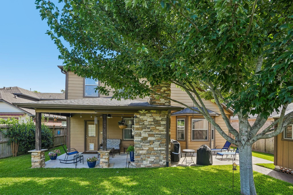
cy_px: 98
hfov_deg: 96.7
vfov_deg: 73.7
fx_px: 130
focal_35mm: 16
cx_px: 146
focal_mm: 16
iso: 400
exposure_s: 1/125
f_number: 8
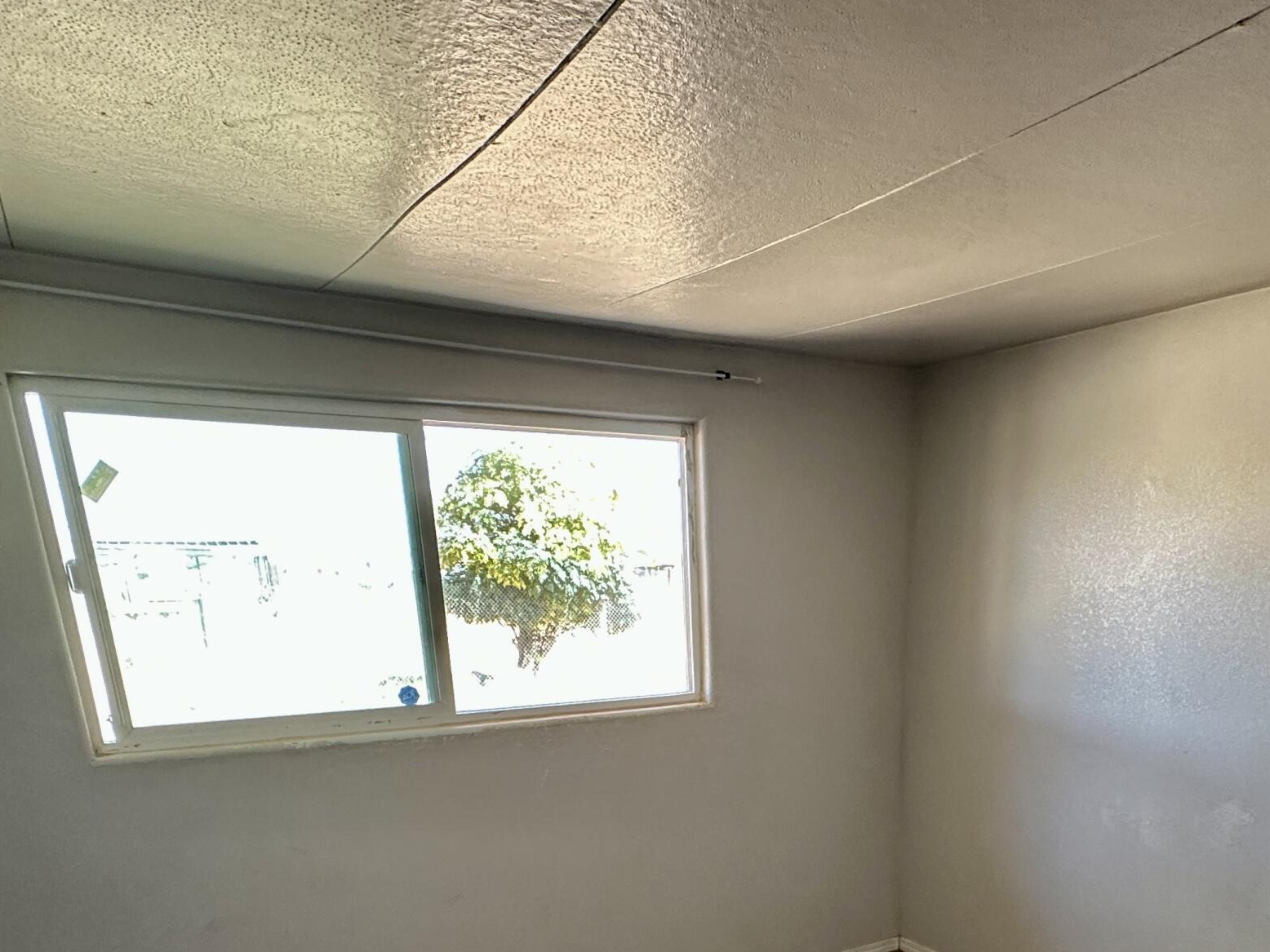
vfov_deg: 45.7
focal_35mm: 27
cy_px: 883
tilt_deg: -16.9
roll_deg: +0.0
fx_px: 991
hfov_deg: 64.4
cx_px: 792
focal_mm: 2.22
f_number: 2.2
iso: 160
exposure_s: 1/99
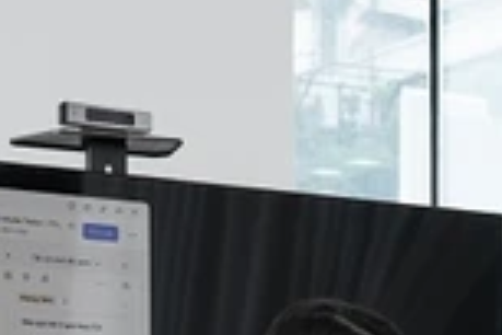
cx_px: 404
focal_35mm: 235
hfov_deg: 8.7
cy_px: 918
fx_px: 3277
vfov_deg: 5.6
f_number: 6.3
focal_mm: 36
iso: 250
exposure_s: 1/160
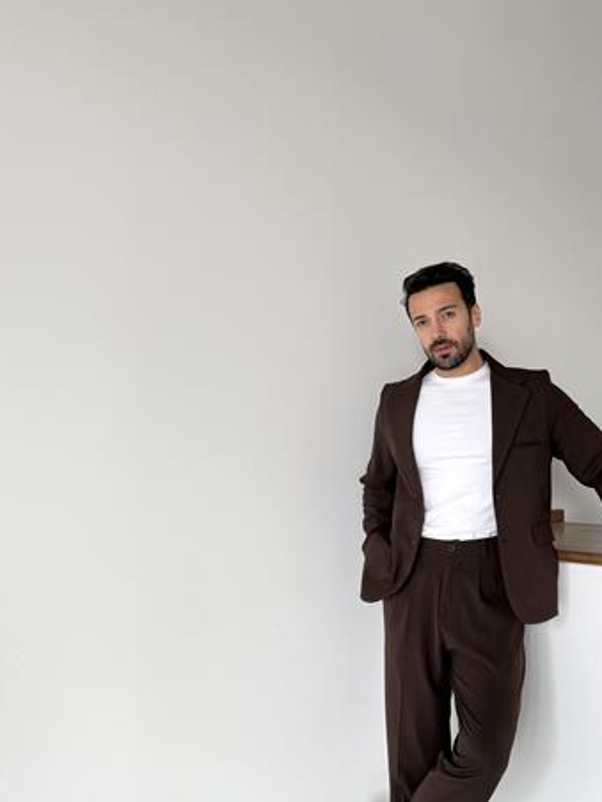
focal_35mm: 37
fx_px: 858
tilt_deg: +0.2
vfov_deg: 50.0
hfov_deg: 37.9
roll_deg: -0.2
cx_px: 434
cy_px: 460
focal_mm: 6.76
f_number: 1.78
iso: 64
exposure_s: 1/121
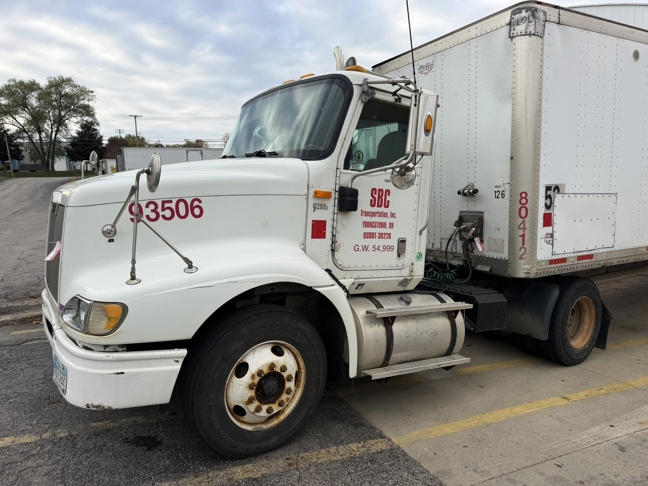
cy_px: 243
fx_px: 449
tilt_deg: -7.7
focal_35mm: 24
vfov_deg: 56.8
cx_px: 324
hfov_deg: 71.6
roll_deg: +2.8
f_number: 1.78
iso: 80
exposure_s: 1/1653
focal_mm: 6.76
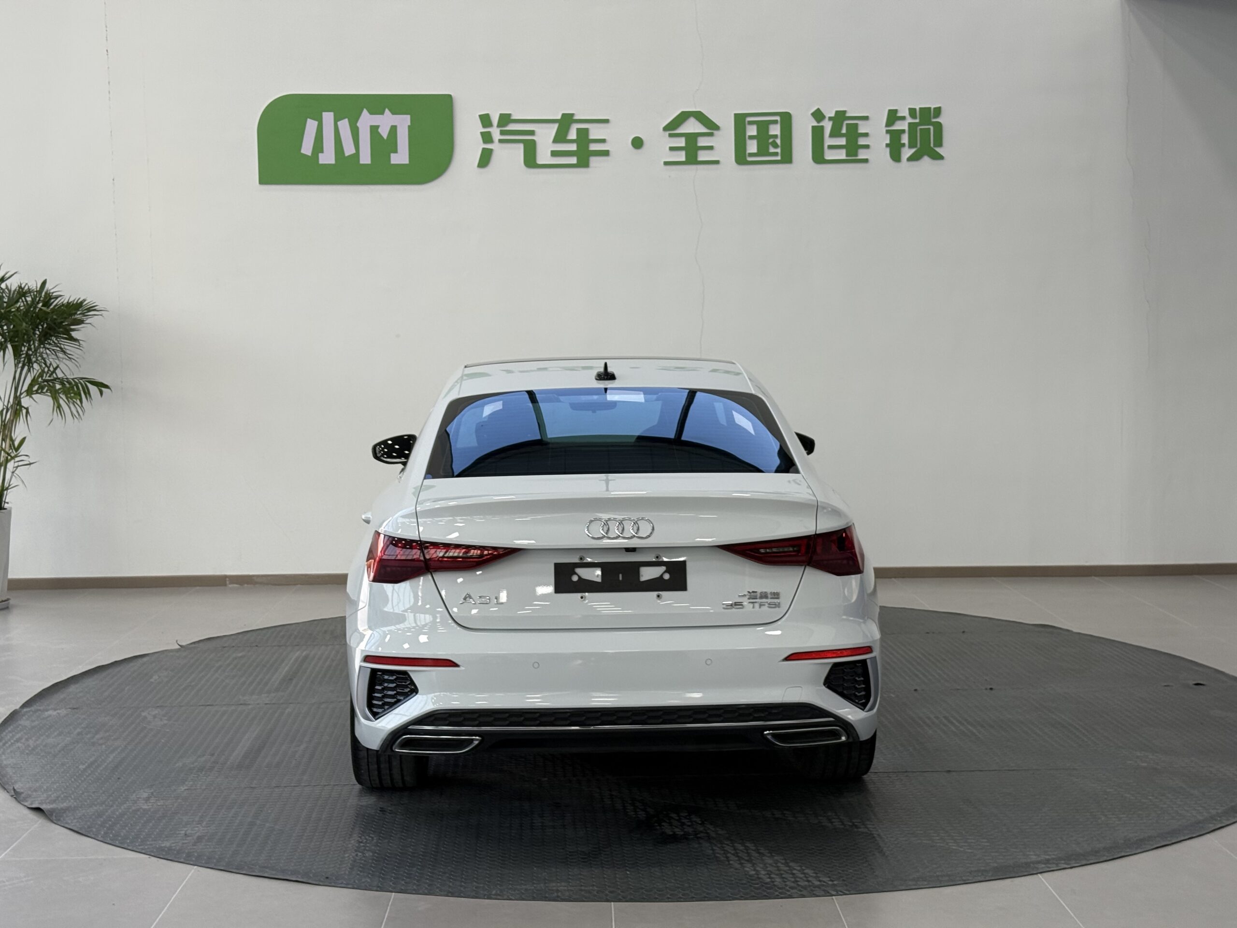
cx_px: 618
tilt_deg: -4.4
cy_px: 464
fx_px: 1715
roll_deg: +0.0
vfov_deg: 30.3
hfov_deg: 39.7
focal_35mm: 48
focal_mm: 6.76
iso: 64
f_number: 1.78
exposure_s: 1/123
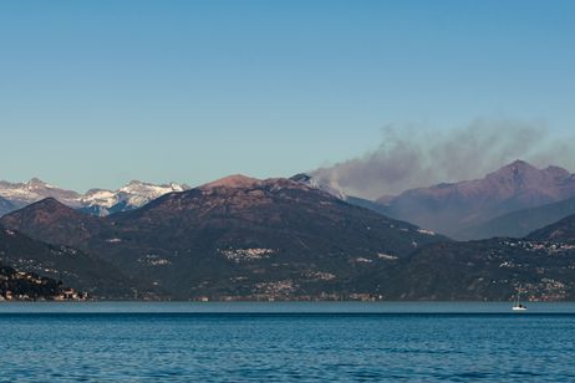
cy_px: 182
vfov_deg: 7.9
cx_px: 310
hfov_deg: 11.8
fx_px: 2788
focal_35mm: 175
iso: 100
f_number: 4.5
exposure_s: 1/1250
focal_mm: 105
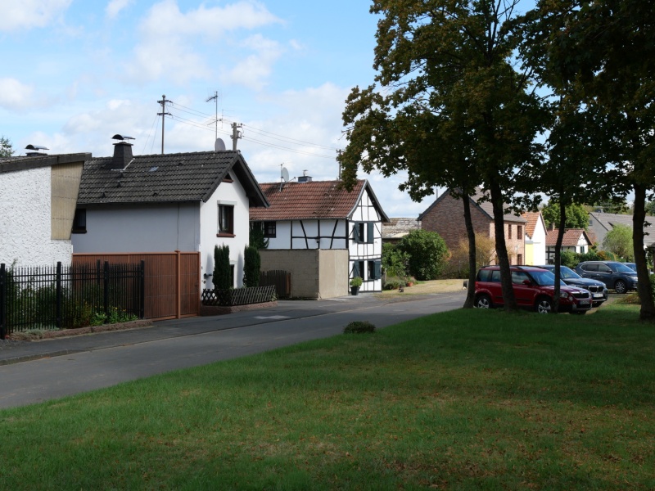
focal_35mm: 52
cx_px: 328
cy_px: 246
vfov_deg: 28.0
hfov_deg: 36.8
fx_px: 984
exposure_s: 1/320
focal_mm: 26
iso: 200
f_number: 7.1
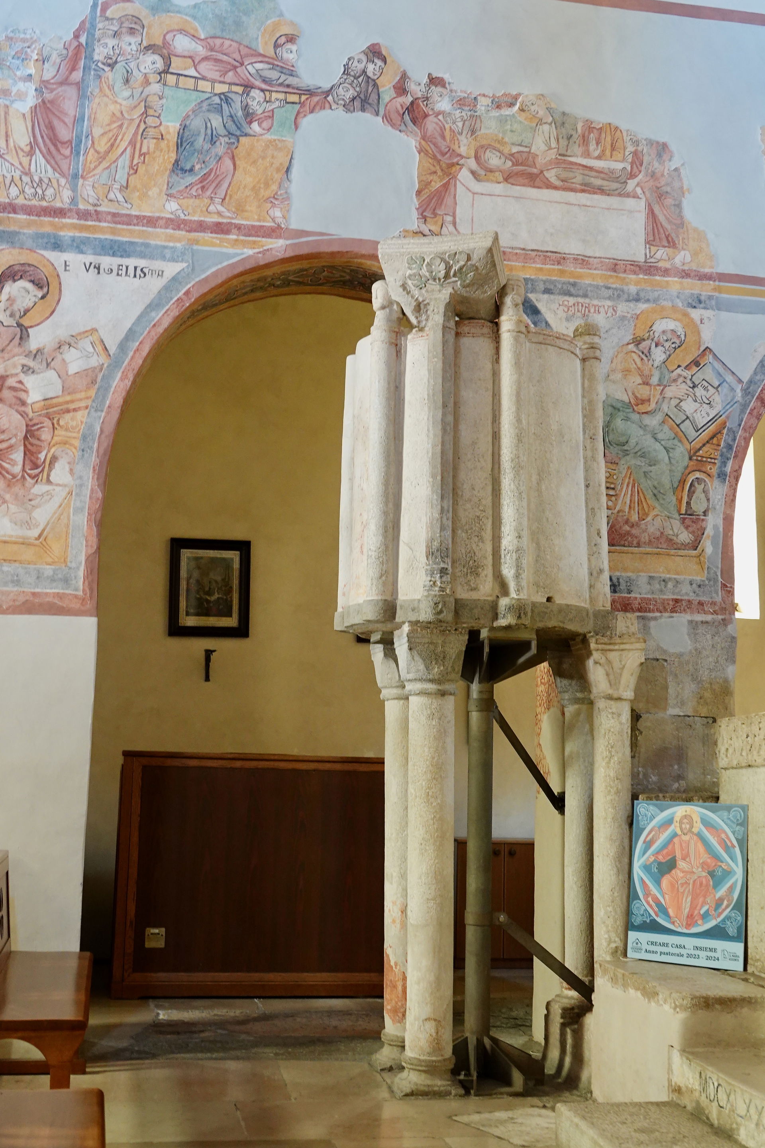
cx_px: 382
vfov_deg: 45.4
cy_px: 574
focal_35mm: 43
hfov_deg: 31.2
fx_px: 1371
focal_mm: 15.73
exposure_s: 1/20
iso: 800
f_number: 3.2
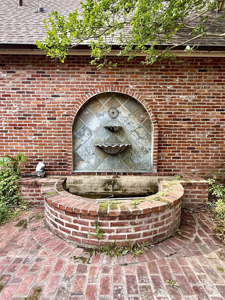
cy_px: 150
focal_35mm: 20
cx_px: 112
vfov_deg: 81.7
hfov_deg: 66.0
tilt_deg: -5.9
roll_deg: -2.2
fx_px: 173
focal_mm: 2.22
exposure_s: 1/154
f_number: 2.2
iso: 50
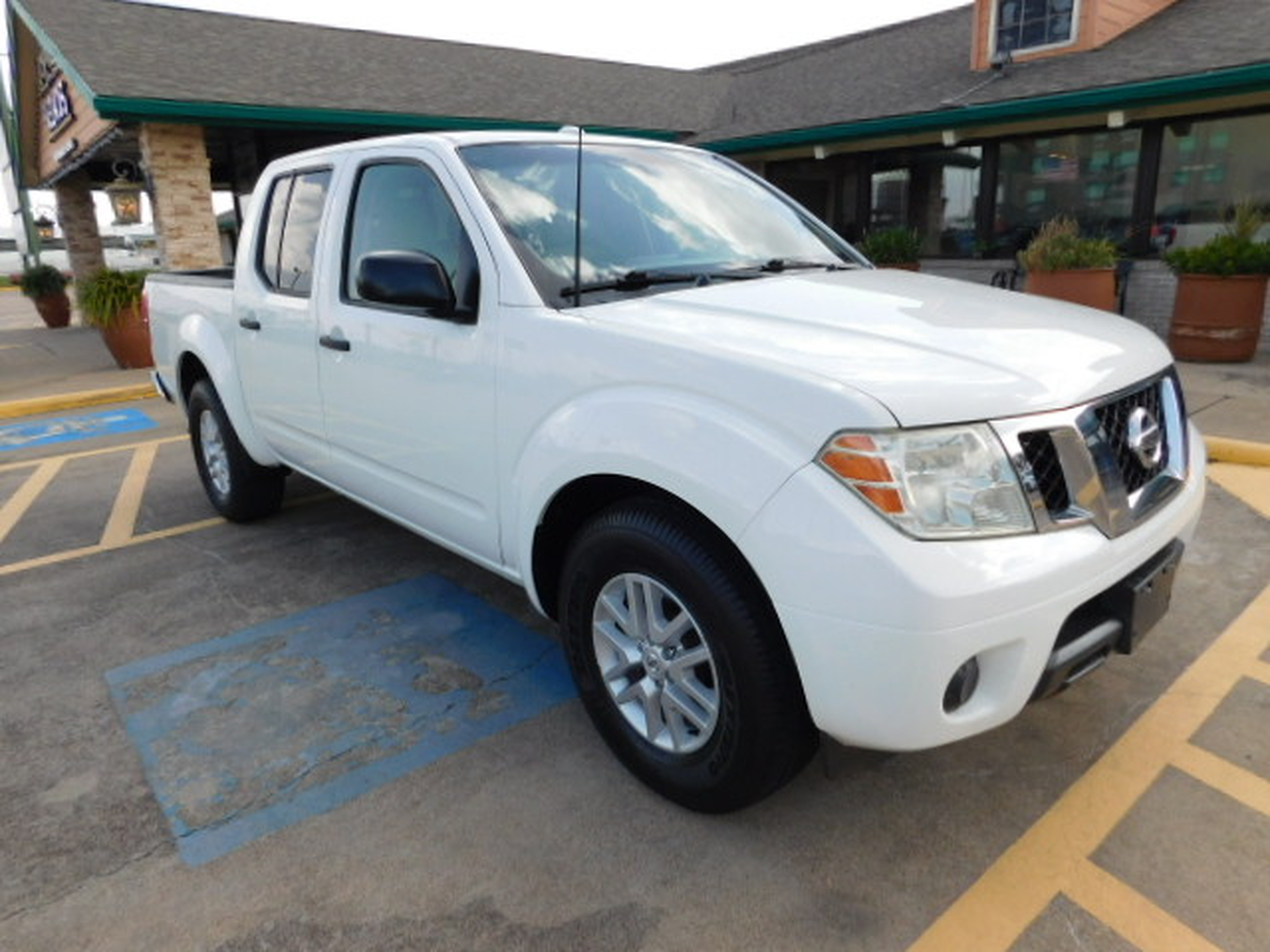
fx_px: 844
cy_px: 476
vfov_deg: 58.9
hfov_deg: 73.9
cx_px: 635
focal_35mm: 23
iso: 125
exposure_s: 1/640
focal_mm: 4
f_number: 3
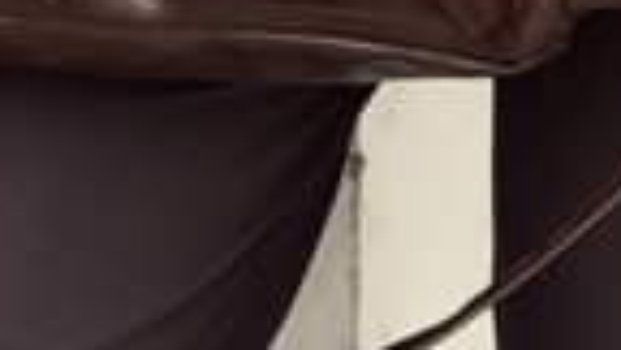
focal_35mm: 193
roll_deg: +0.0
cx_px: 26
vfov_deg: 5.9
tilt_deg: -6.5
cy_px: -603
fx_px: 3178
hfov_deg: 11.1
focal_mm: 6.76
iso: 64
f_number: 1.78
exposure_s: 1/153
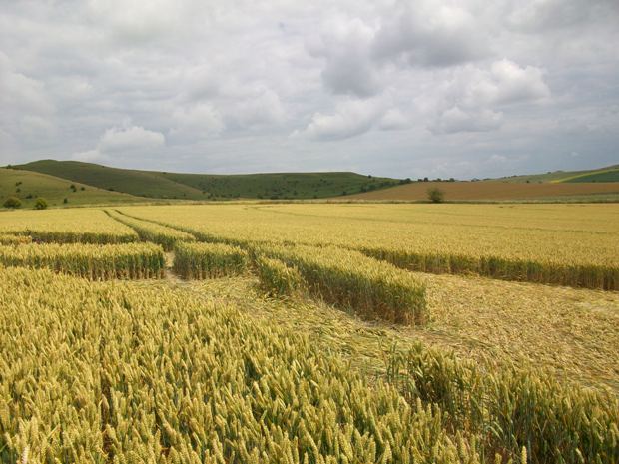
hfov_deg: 56.8
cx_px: 310
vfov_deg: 44.2
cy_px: 232
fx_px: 572
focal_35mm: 32
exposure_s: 1/500
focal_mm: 5.7
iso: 64
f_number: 5.5
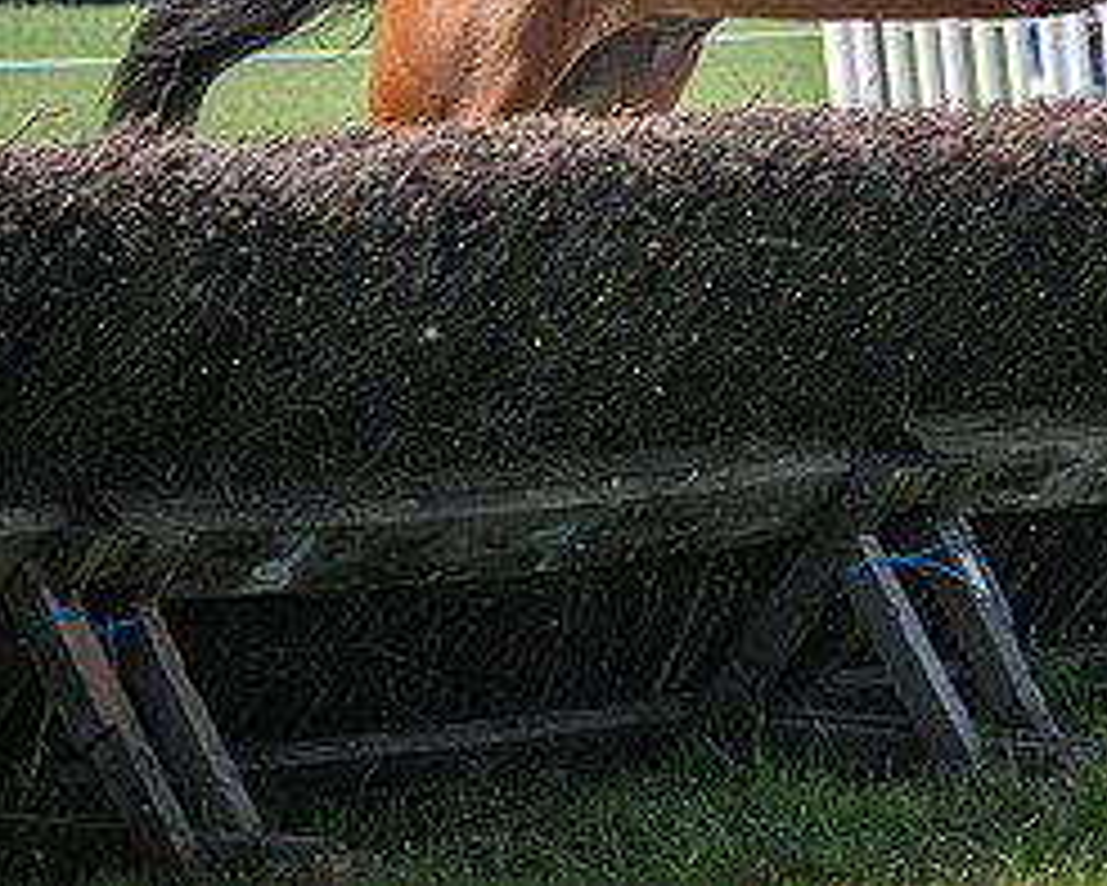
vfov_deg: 5.5
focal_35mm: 279
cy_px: -175
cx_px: 579
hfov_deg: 6.9
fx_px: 9144
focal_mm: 70
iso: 400
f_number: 4
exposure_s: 1/3200
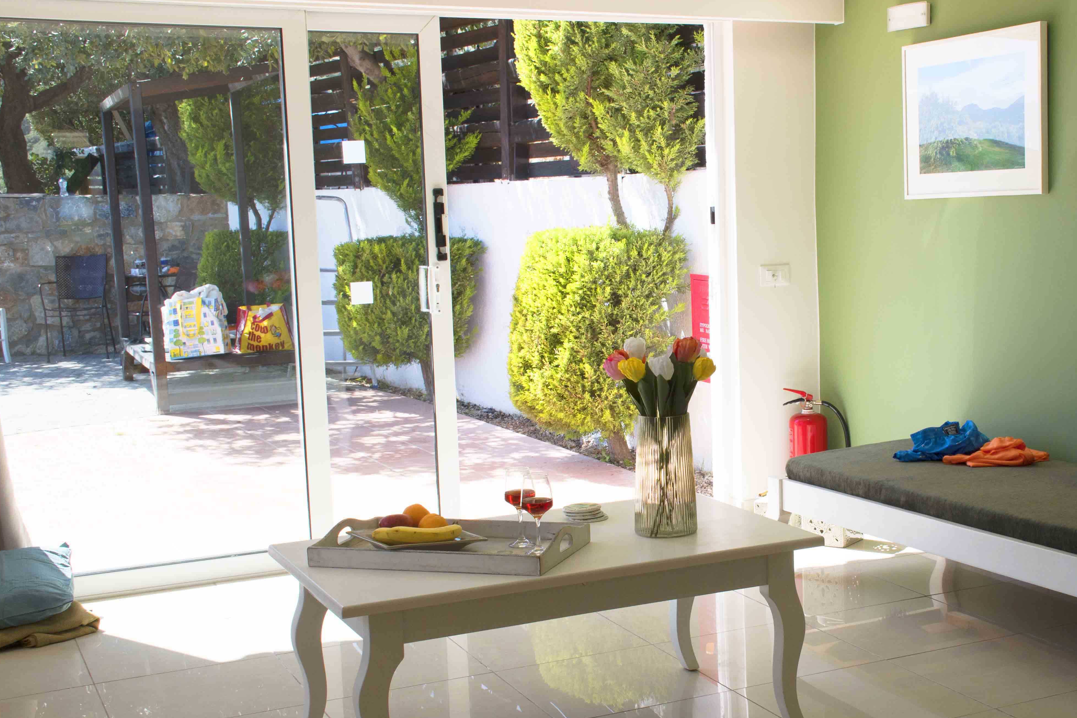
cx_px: 737
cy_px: 379
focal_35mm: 51
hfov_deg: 38.3
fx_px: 1526
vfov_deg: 26.5
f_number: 9
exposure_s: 1/320
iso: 250
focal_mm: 24
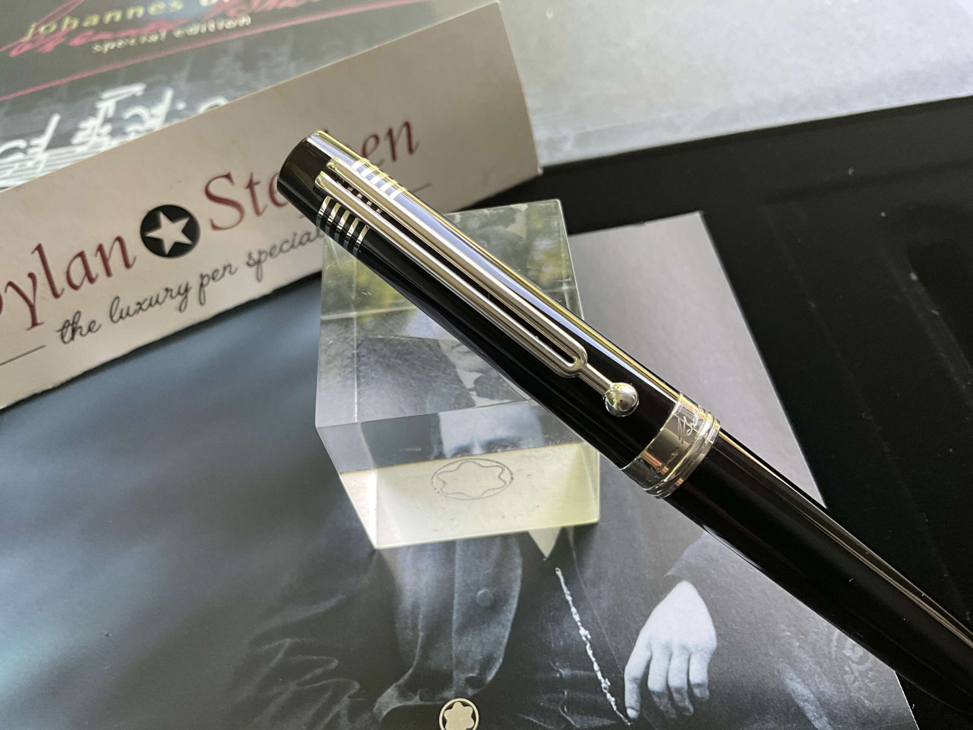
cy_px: 365
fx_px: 815
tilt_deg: -52.3
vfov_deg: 48.2
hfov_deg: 61.7
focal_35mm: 29
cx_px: 486
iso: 64
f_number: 1.8
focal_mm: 3
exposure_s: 1/95
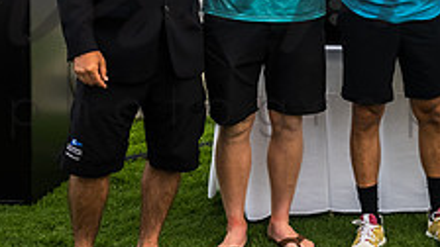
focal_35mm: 88
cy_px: -38
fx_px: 1027
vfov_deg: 13.4
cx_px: 448
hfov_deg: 23.1
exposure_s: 1/200
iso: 800
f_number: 7.1
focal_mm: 32.5
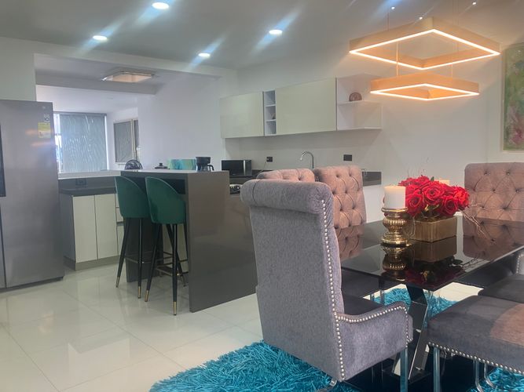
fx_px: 424
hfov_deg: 63.5
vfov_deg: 49.7
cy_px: 196
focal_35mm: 28
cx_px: 262
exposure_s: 1/60
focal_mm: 3.99
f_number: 1.8
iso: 64
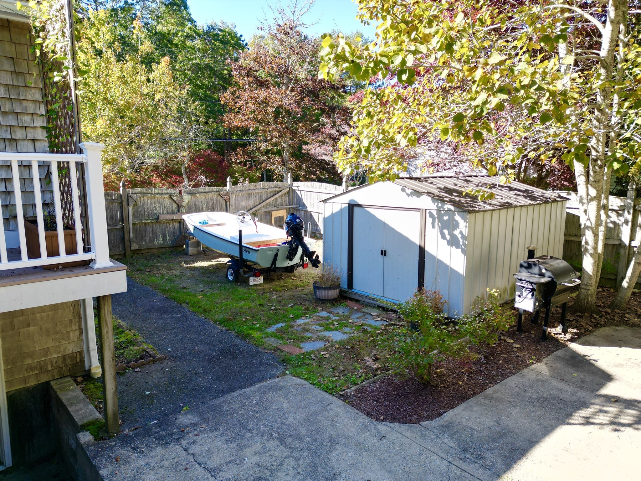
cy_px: 240
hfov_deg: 71.6
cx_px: 320
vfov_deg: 56.8
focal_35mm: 24
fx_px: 444
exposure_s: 1/500
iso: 110
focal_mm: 6.72
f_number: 1.7
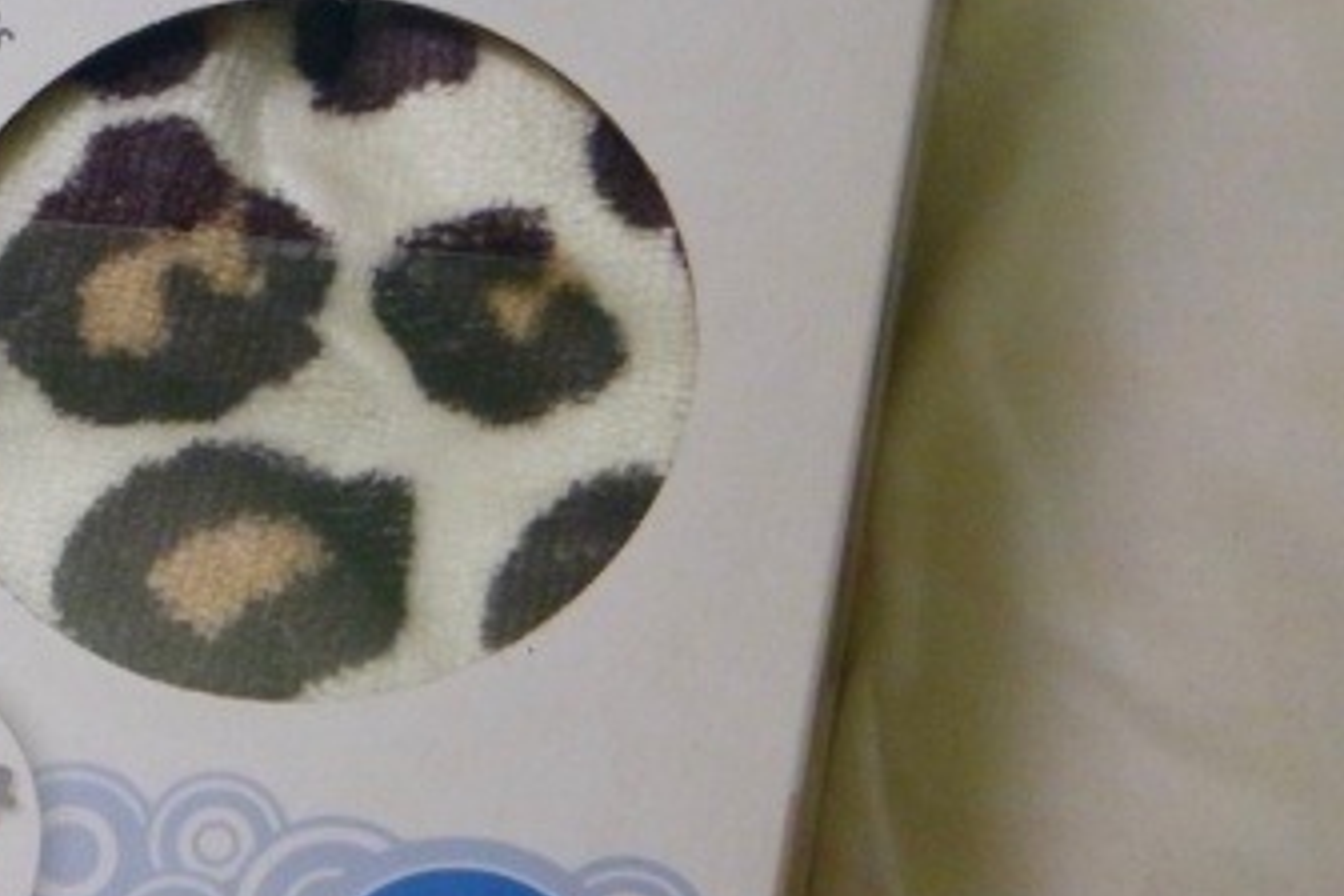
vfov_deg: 15.3
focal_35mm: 89
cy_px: 332
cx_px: -152
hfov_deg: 21.6
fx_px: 3322
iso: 1600
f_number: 4.5
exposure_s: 1/50
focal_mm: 25
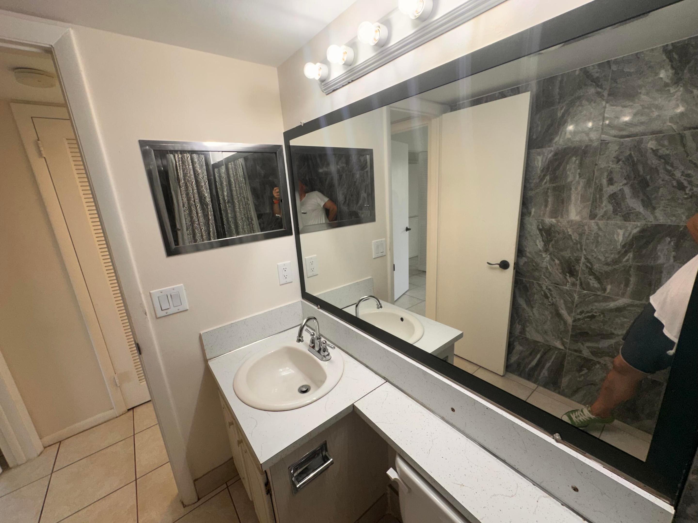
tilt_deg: -13.1
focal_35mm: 14
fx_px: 282
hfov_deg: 102.1
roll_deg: +4.9
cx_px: 349
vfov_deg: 85.7
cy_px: 262
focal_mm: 2.22
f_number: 2.2
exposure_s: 1/120
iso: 64
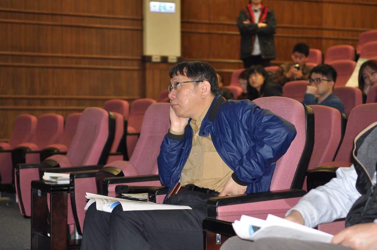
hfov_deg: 24.6
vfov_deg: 16.5
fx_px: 863
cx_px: 188
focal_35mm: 82
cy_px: 125
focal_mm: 55
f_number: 3.5
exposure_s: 1/60
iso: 400
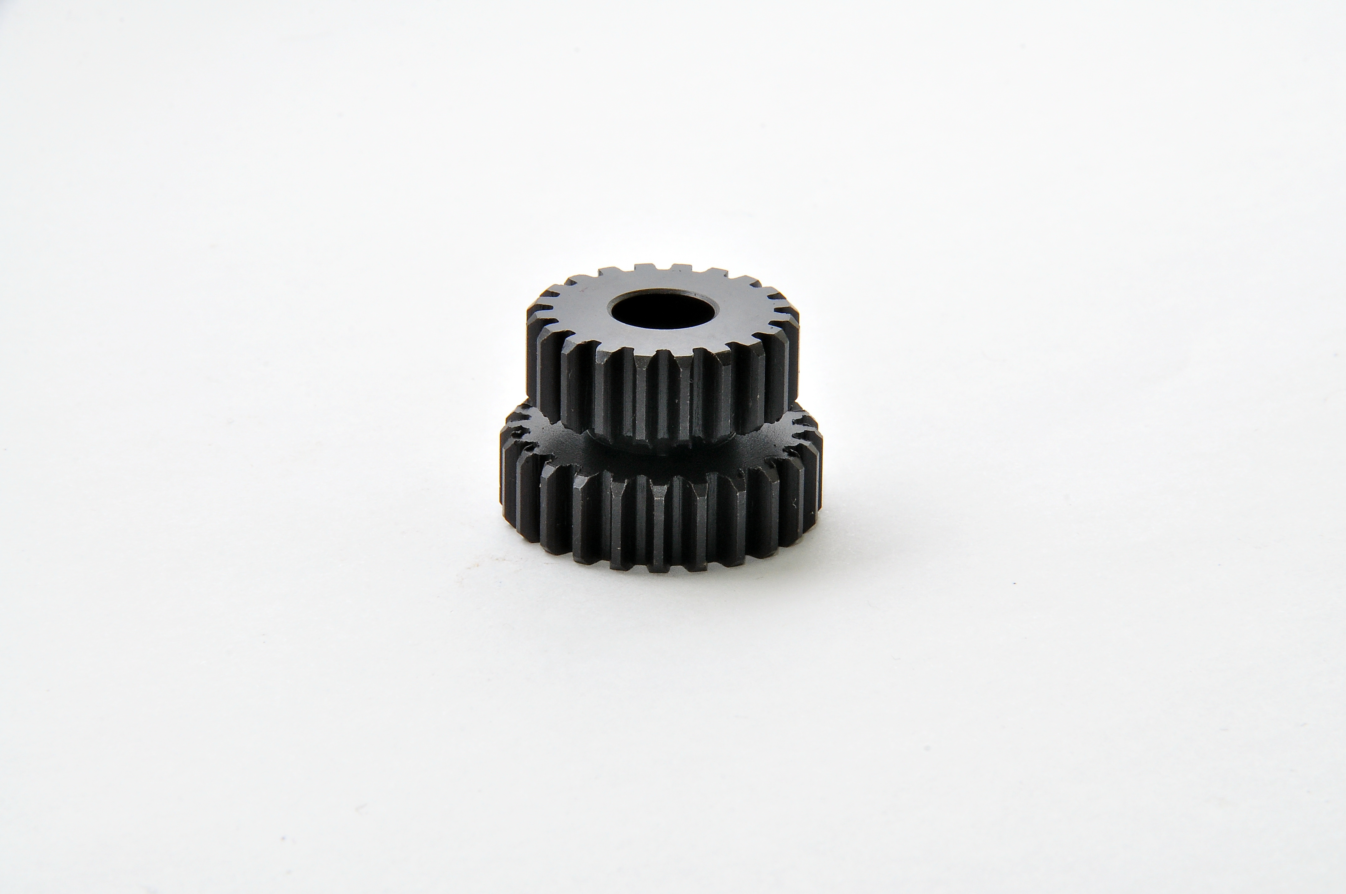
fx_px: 11203
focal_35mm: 300
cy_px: 447
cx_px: 673
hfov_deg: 6.9
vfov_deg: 4.6
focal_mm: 200
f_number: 29
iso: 400
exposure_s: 1/60
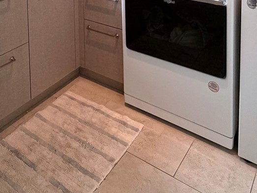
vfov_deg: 26.7
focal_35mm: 43
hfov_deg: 42.7
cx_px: 71
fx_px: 319
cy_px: -76
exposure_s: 1/120
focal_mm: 2.2
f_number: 2.2
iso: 160
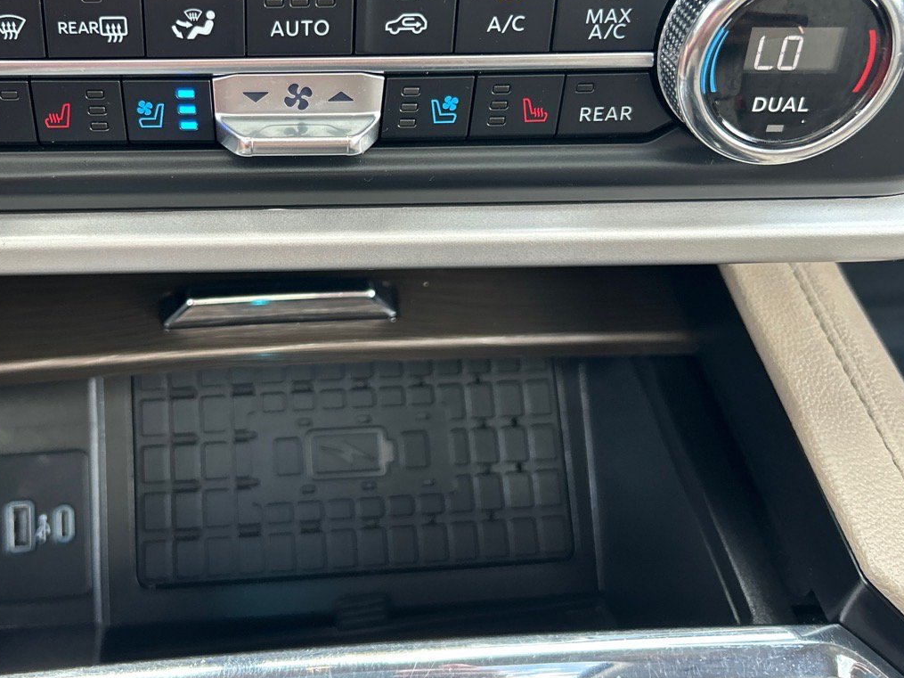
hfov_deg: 44.8
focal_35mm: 41
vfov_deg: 34.5
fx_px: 1071
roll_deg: +0.6
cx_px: 272
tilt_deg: -42.7
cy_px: 187
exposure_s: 1/121
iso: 125
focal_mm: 5.7
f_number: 1.5
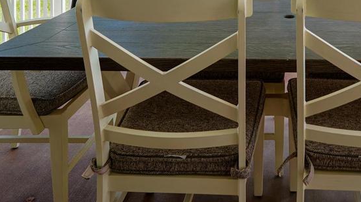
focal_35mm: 41
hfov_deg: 47.2
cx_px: 281
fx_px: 392
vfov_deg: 23.8
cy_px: -89
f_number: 4
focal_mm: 10
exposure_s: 1/60
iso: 100
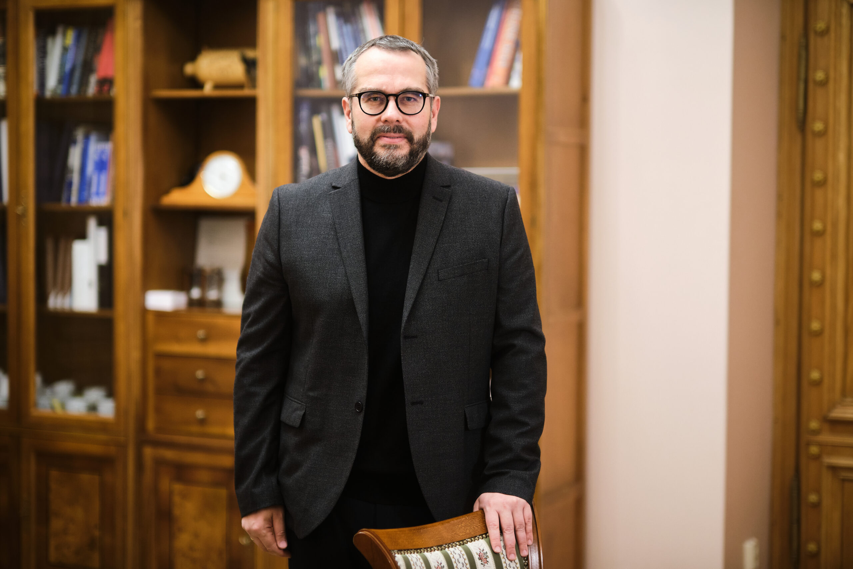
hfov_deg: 27.0
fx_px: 1777
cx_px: 426
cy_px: 284
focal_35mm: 75
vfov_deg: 18.2
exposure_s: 1/100
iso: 800
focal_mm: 50
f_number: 1.3
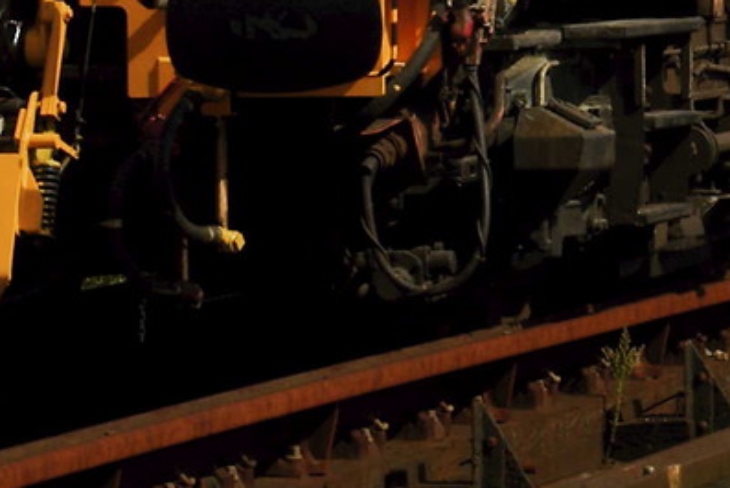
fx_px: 7363
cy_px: -354
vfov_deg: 3.8
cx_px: 954
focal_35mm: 363
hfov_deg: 5.6
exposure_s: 1/640
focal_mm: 50
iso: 200
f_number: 10
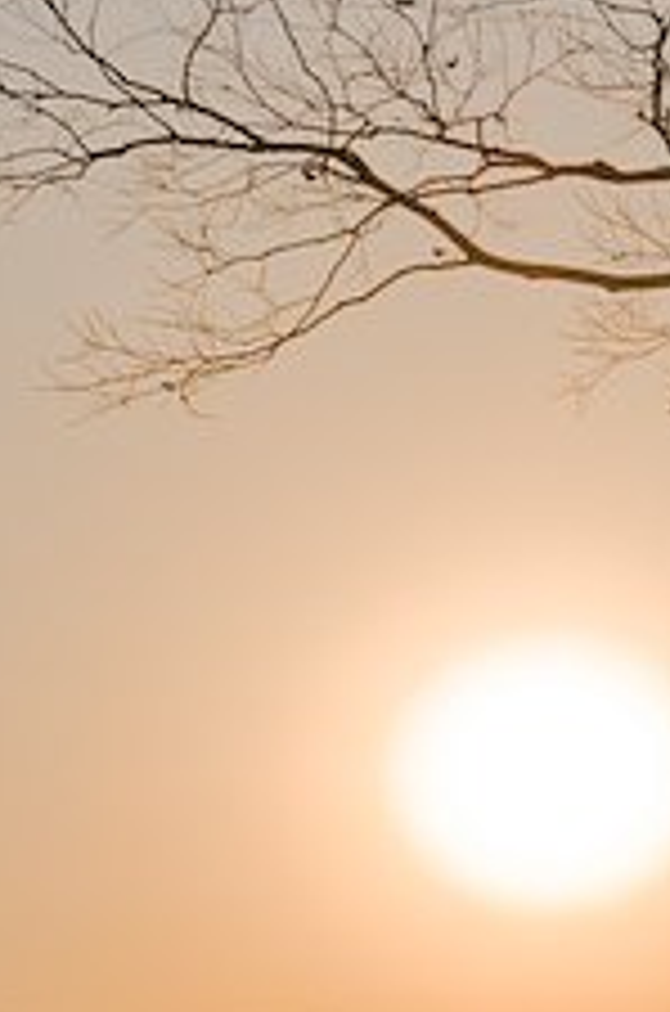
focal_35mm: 178
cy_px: 391
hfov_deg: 7.5
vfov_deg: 11.6
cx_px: 1045
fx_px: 4992
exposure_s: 1/1250
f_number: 13
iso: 200
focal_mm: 40
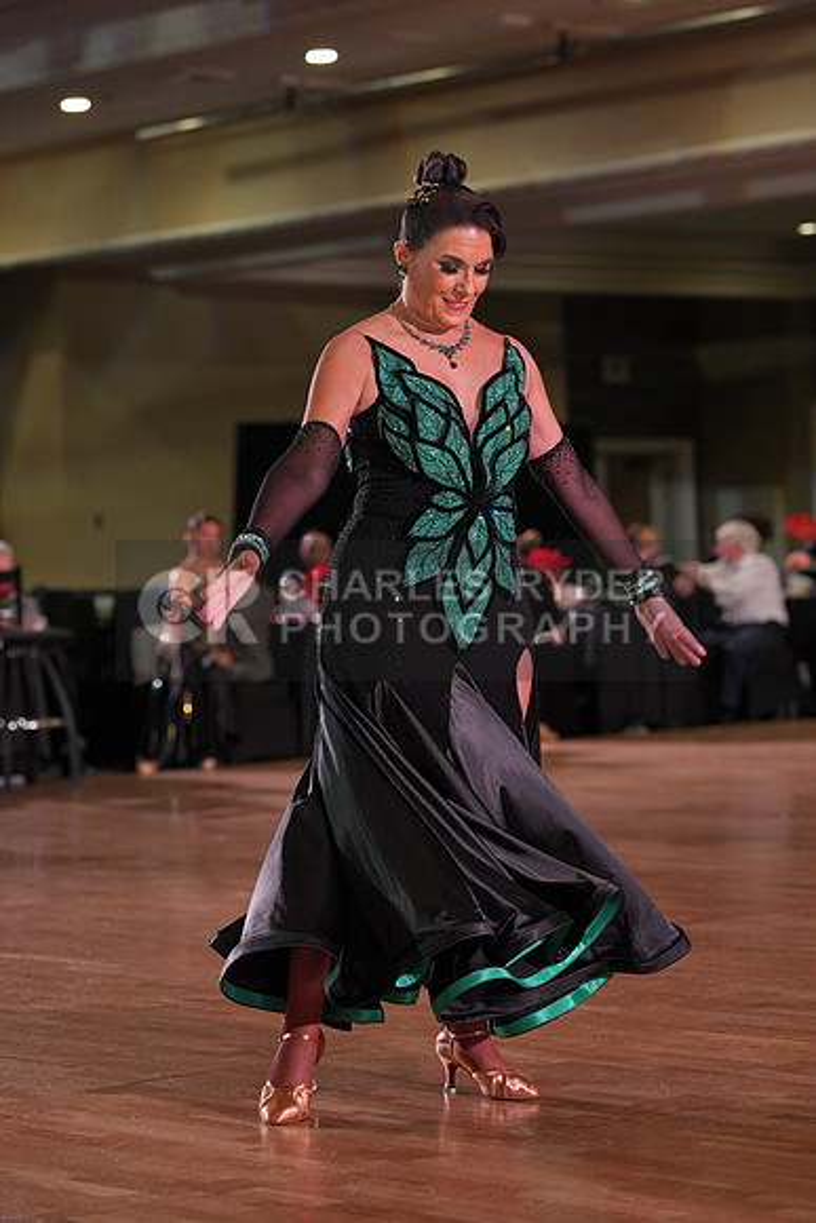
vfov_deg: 20.0
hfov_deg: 13.4
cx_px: 408
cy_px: 612
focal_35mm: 102
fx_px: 3466
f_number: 4
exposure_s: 1/500
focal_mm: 102
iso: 1250
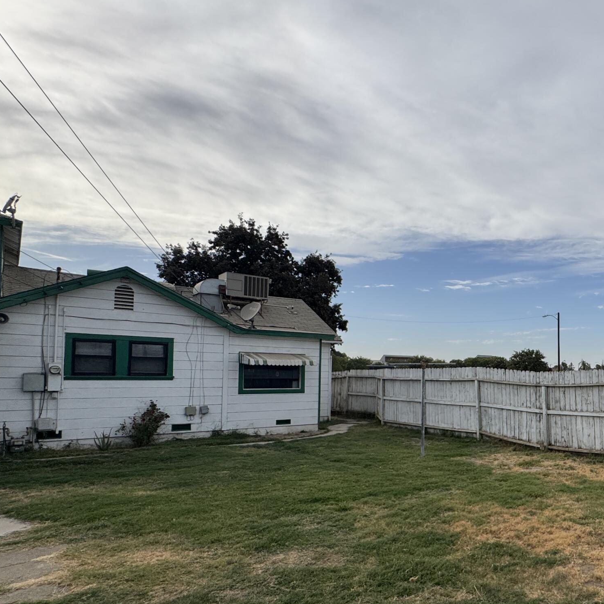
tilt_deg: +0.6
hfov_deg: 55.4
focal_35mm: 25
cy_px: 363
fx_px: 494
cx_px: 534
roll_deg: +0.6
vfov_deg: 62.4
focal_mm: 2.22
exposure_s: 1/2342
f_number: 2.2
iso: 50
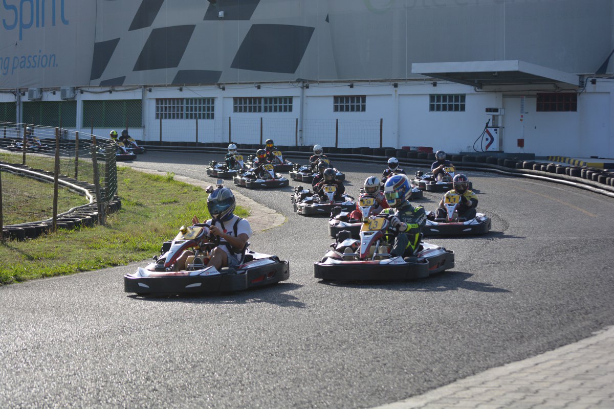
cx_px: 307
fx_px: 1407
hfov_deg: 24.6
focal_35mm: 82
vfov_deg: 16.6
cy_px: 204
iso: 400
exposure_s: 1/1250
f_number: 5.6
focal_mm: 55
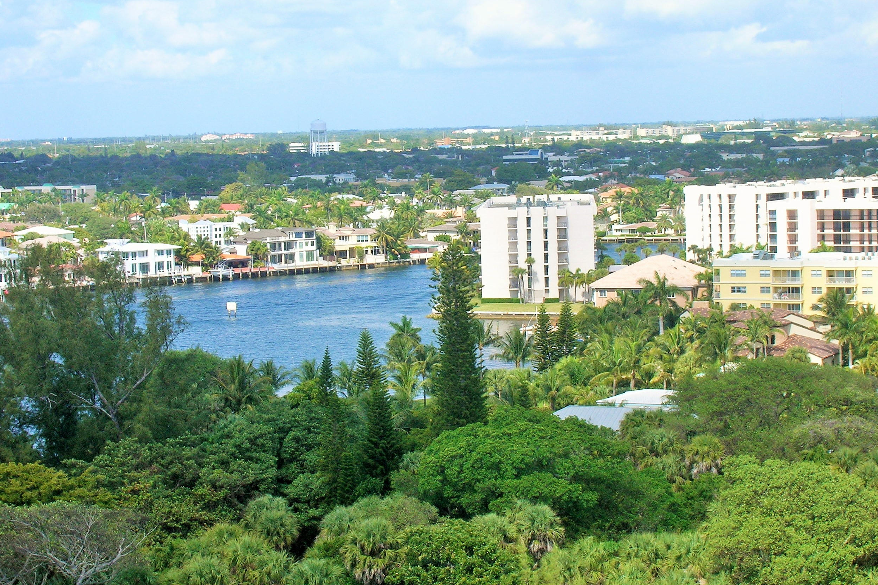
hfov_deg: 21.9
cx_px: 448
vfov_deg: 14.7
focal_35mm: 93
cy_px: 245
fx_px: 2268
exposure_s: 1/123
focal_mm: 14.3
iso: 50
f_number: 7.4
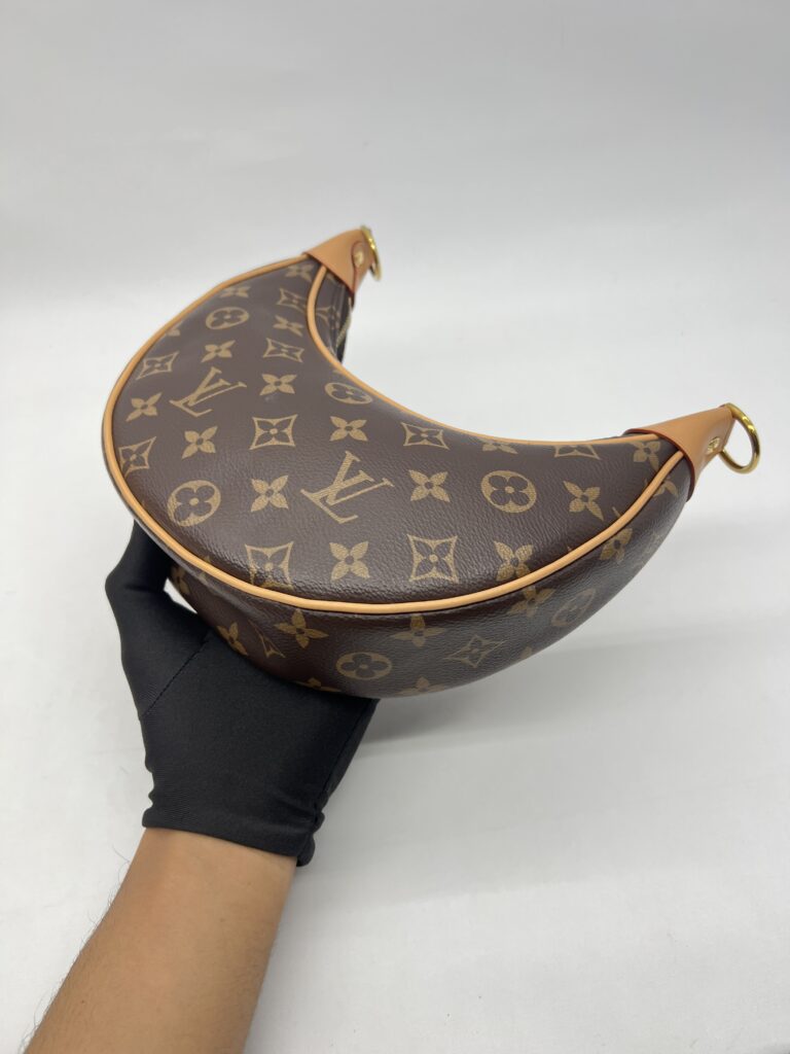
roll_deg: +7.9
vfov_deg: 67.3
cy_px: 527
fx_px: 791
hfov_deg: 53.1
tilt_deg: -44.7
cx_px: 395
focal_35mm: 26
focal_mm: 5.7
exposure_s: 1/100
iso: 40
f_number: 1.5
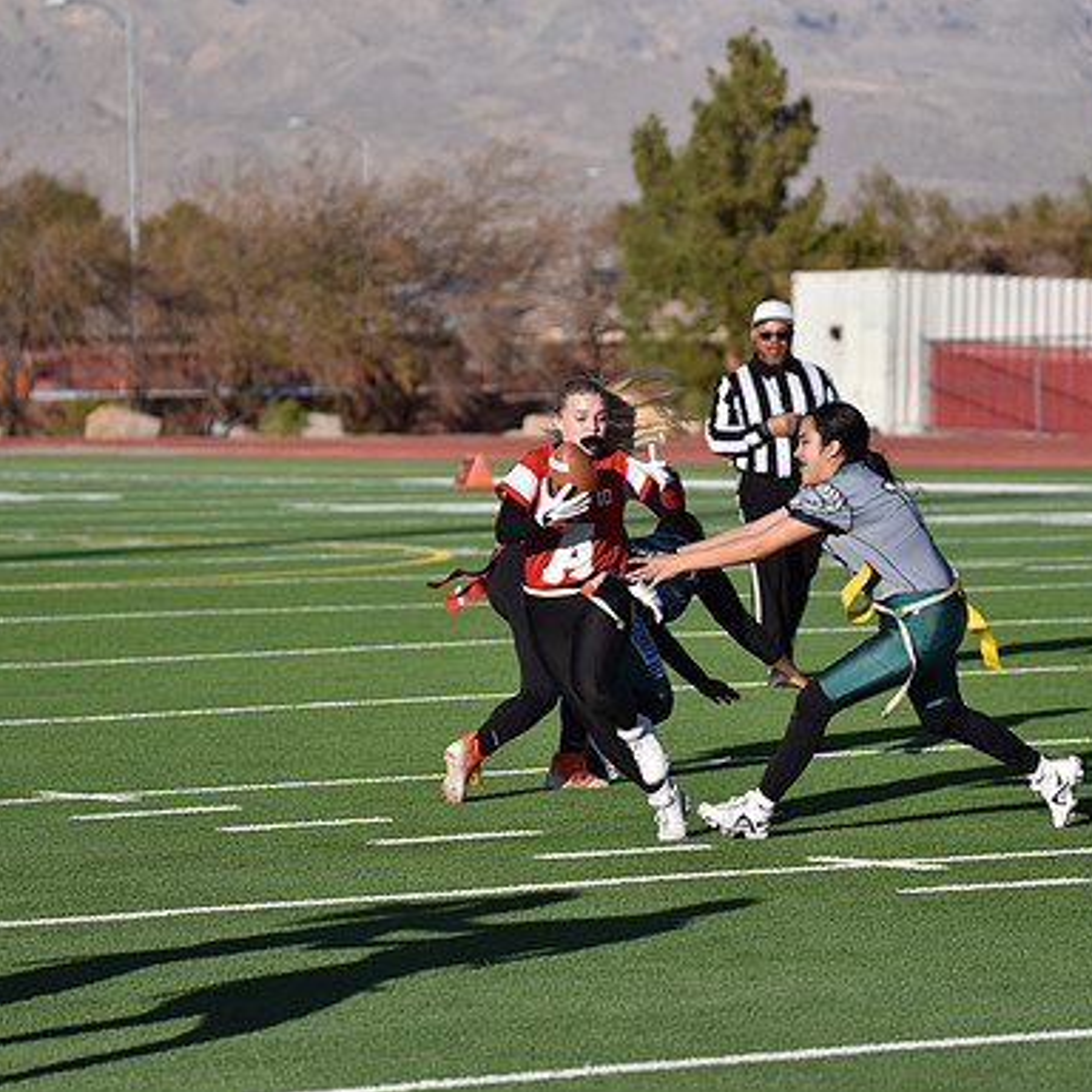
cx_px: 589
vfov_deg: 7.6
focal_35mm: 231
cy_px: 547
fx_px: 8244
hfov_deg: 7.6
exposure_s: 1/4000
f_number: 5
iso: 400
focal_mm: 180
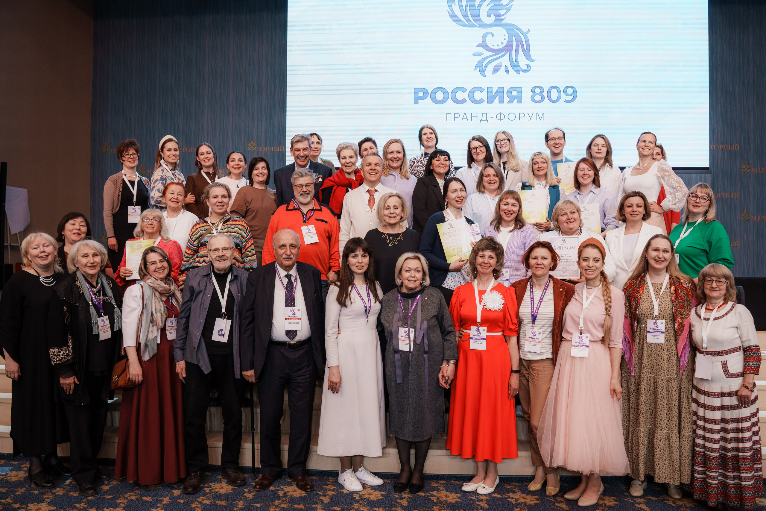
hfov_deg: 65.5
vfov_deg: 46.4
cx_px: 383
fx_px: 596
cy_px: 256
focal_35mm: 28
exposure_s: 1/200
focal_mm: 28
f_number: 5.6
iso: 2500
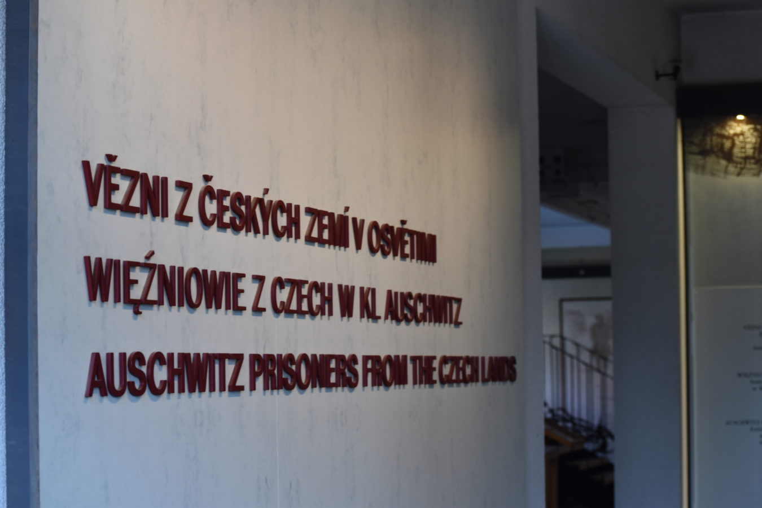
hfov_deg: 24.6
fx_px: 1746
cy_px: 254
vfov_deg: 16.6
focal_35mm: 82
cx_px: 381
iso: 400
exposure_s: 1/80
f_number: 4.5
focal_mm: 55
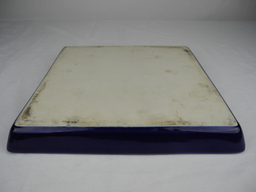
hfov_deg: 60.0
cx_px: 128
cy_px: 96
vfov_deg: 46.8
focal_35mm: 30
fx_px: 222
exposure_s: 1/280
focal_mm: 6.4
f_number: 2.8
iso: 100
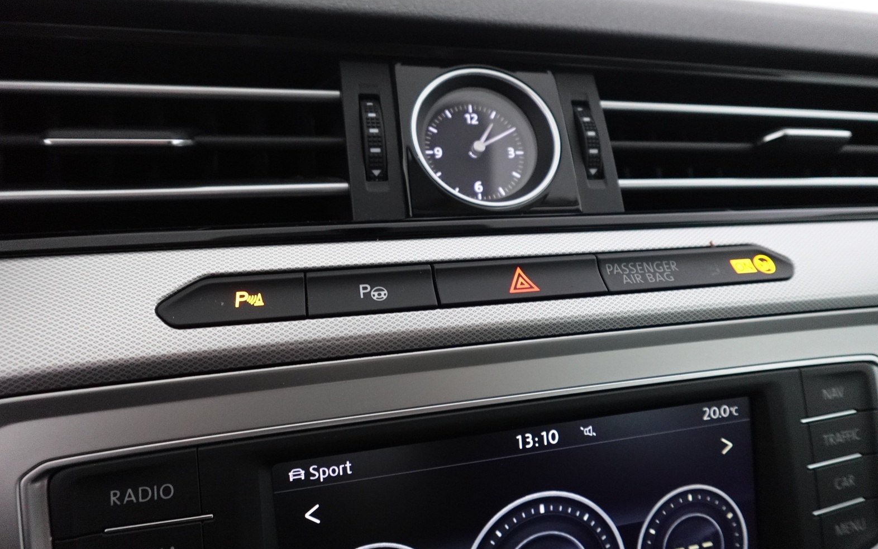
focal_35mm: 21
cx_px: 435
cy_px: 294
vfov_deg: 57.2
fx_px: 503
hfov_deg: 82.3
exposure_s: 1/80
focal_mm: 7.6
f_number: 2
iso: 1600
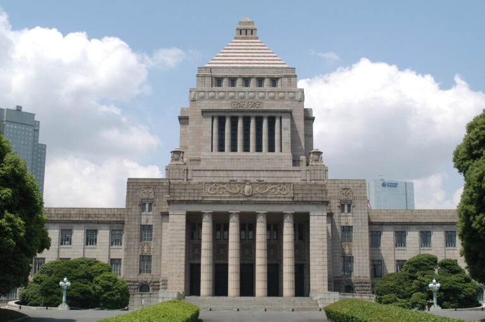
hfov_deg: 37.9
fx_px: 706
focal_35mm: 52
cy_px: 161
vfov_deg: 25.7
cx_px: 242
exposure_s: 1/2000
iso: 640
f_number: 8
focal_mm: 35
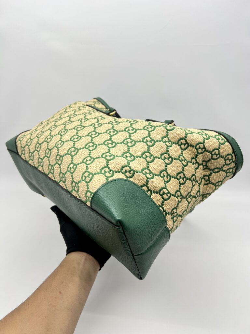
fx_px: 250
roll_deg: +1.2
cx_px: 125
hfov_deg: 53.1
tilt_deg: -26.0
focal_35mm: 26
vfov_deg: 67.3
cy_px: 167
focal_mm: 5.7
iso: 32
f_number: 1.5
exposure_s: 1/110
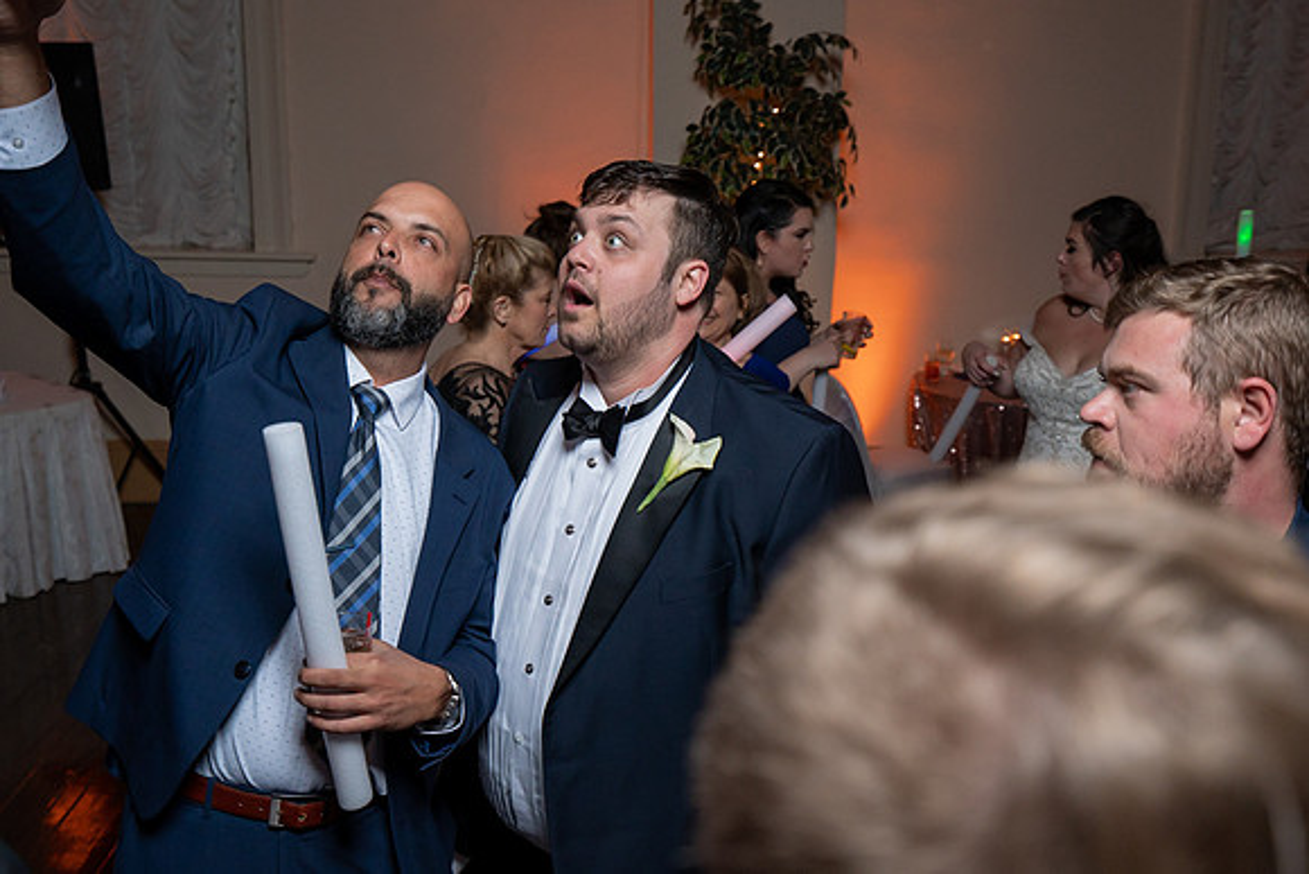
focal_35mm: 36
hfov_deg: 53.4
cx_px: 654
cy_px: 437
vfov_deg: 37.1
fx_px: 1302
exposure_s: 1/200
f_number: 4
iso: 2000
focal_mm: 35
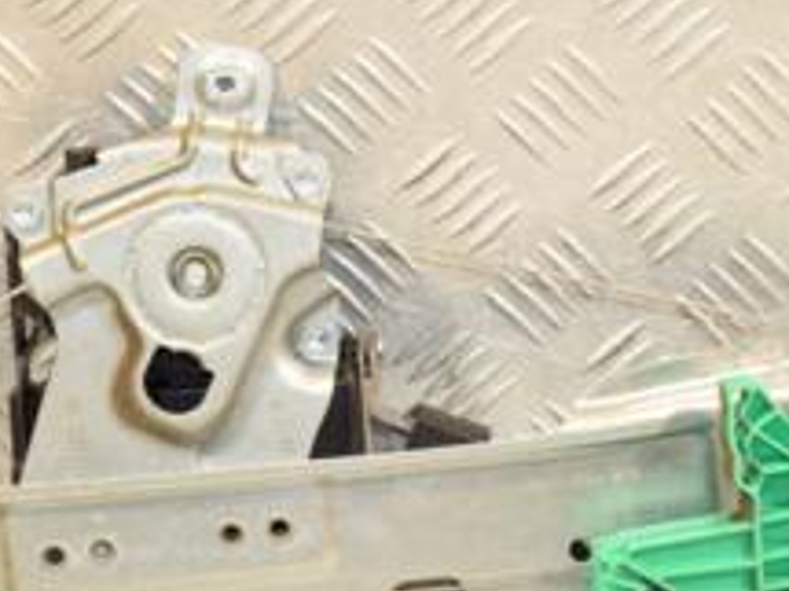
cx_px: 484
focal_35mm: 153
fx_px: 3485
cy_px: 297
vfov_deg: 9.7
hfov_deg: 12.9
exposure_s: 1/125
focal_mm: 38
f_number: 5
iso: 800
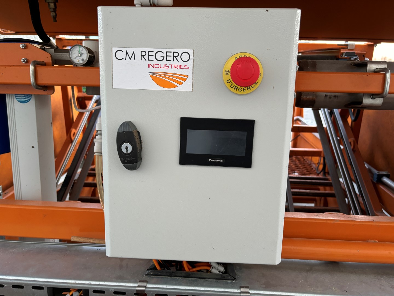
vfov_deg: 53.1
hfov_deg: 67.3
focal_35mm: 26
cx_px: 197
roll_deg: -1.8
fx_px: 296
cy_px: 148
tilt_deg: -11.9
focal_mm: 5.96
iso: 200
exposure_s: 1/60
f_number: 1.6
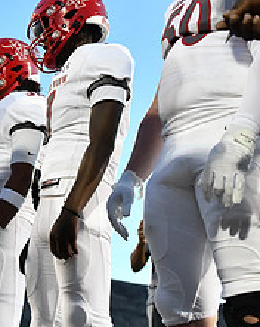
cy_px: 121
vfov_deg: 24.1
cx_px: 13
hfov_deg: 18.9
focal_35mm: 79
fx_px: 762
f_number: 3.2
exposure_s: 1/2500
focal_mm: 32
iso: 11400
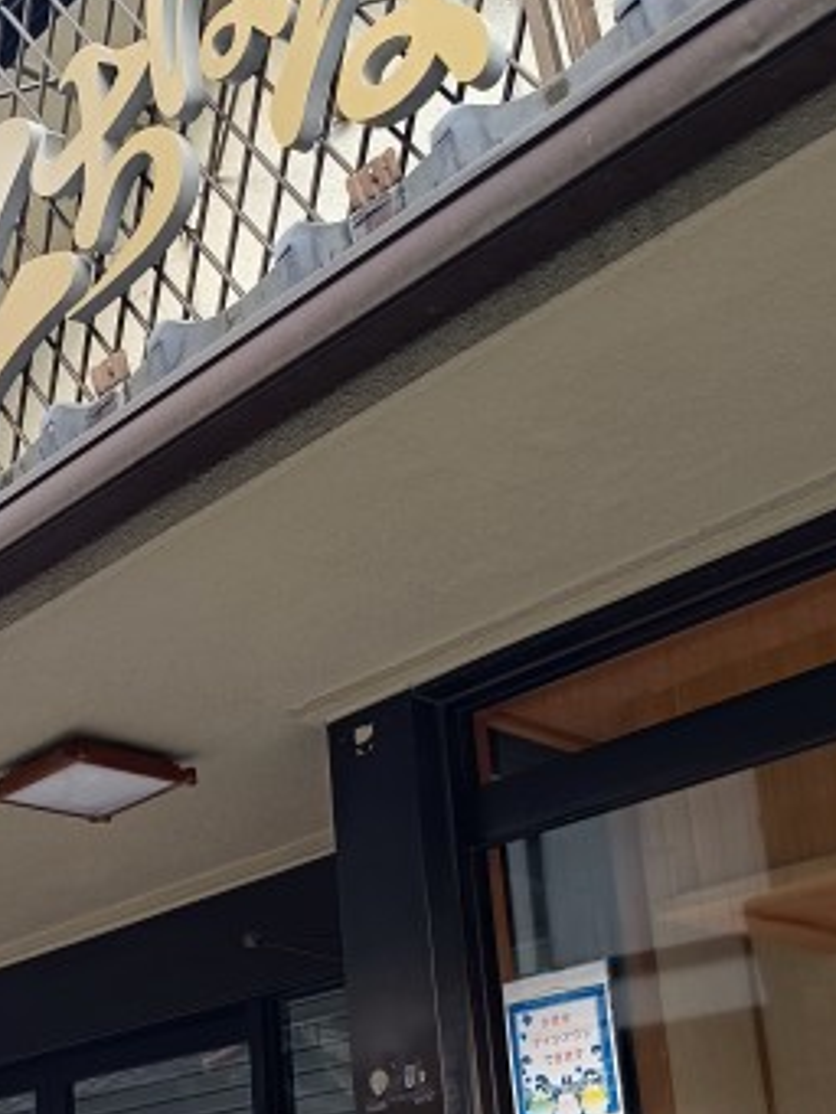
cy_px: 843
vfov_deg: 34.7
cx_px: 95
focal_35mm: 54
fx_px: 1738
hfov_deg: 26.2
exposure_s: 1/100
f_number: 1.65
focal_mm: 6.14
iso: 72
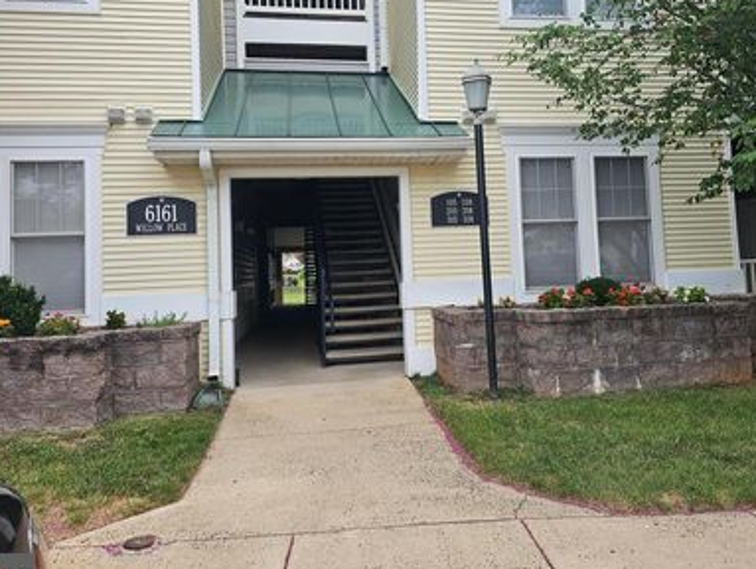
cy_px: 222
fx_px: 656
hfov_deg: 59.8
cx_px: 409
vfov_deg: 46.6
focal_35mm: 30
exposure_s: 1/435
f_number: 1.7
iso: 20
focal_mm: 6.3
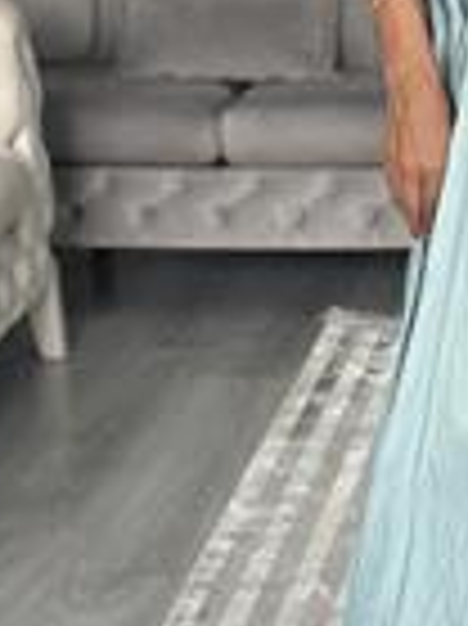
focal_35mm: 175
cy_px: 5
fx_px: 3159
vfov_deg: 11.2
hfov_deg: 8.4
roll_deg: +1.0
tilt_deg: -17.8
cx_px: 580
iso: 160
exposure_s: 1/60
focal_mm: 6.86
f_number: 1.78
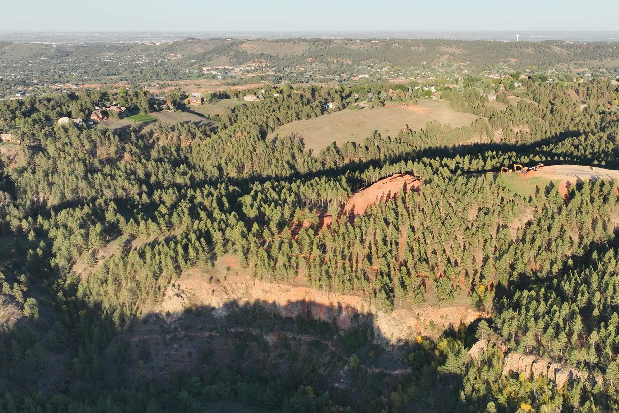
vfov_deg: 33.3
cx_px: 411
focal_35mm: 40
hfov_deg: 47.7
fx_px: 688
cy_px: 241
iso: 230
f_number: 2.8
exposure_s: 1/1000
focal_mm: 12.29
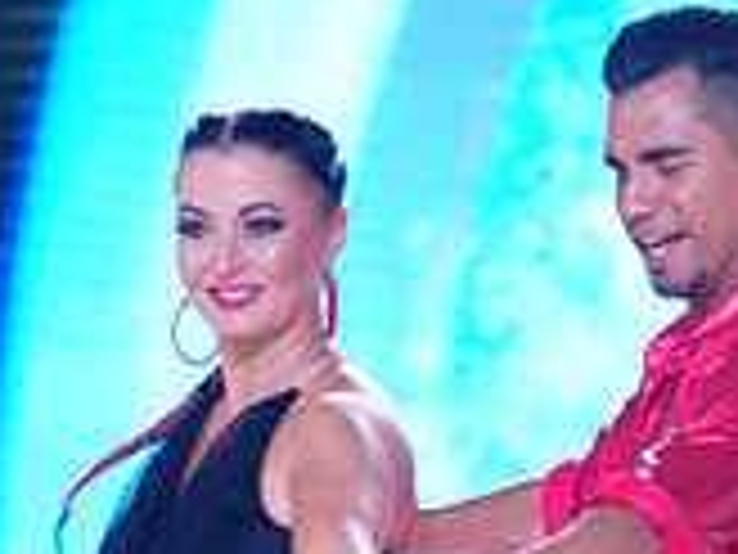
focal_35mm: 555
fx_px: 11832
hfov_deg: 3.6
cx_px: 497
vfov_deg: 2.7
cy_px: 1009
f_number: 2.8
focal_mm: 163
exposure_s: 1/640
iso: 1600
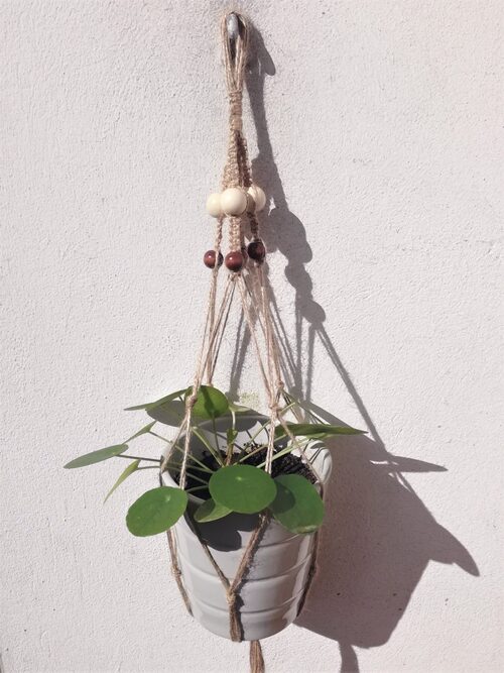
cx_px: 252
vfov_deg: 65.3
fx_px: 524
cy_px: 336
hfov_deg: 51.3
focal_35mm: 27
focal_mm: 3.79
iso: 50
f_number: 2
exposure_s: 1/2469
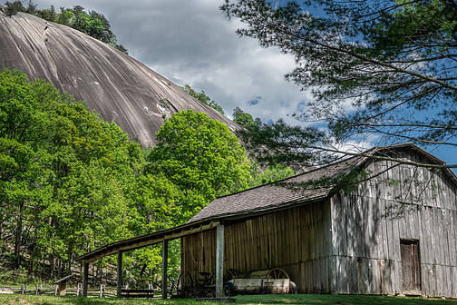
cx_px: 259
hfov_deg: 35.0
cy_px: 159
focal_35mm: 57
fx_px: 724
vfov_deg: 23.8
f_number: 13
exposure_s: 1/250
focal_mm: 33
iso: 200
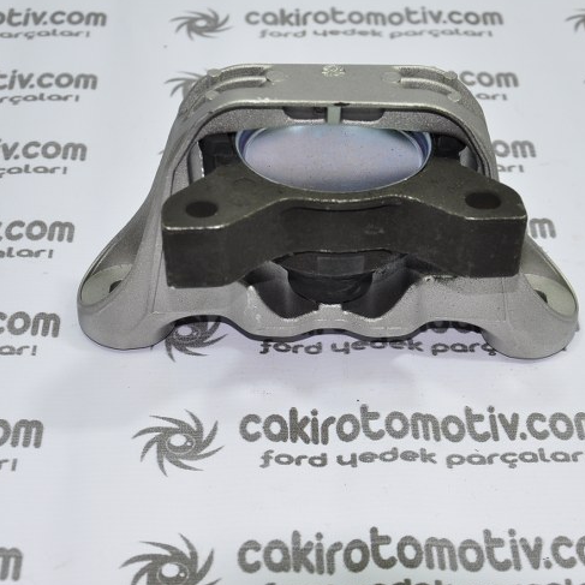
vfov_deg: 21.7
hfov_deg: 21.6
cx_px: 344
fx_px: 1530
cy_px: 286
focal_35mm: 80
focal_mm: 34
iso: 200
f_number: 5
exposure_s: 1/40
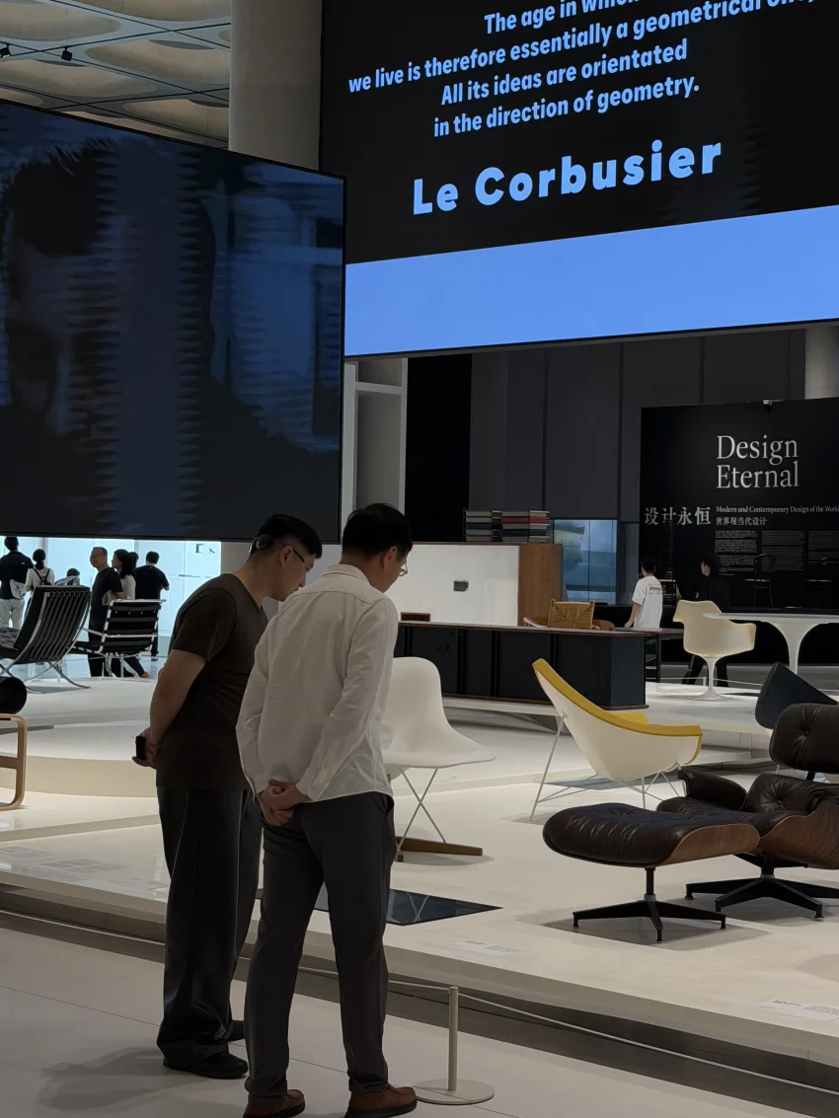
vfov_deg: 31.6
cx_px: 482
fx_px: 1971
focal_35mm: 61
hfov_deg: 24.0
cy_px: 493
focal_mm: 6.76
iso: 64
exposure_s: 1/304
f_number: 1.78
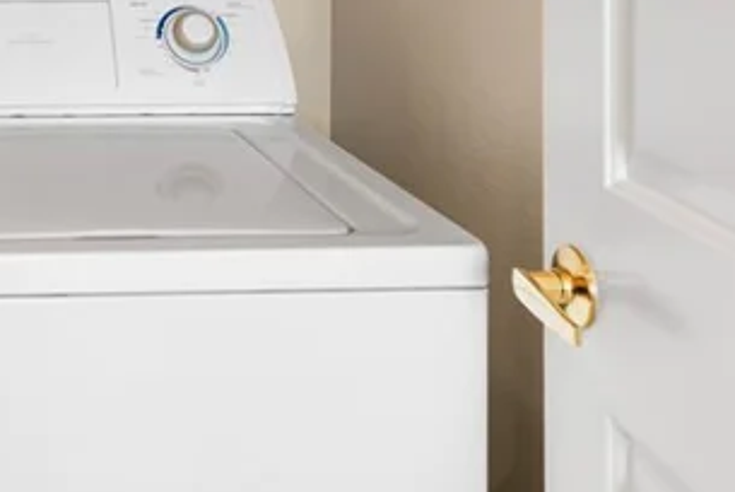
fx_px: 1165
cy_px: -151
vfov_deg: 21.5
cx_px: -67
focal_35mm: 57
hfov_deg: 31.2
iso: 400
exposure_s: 1/3
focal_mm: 17
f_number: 8
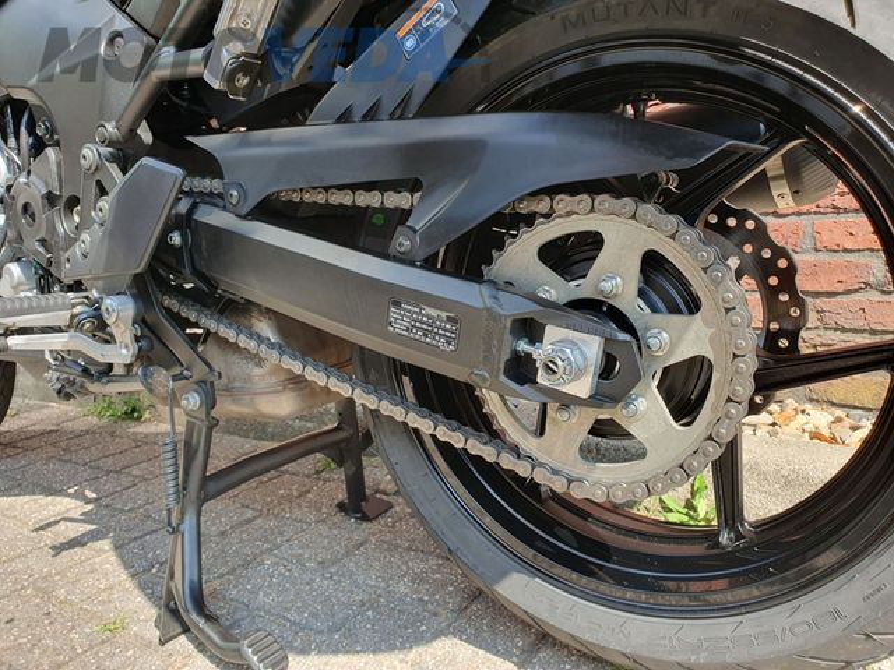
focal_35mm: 26
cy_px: 335
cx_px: 447
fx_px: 671
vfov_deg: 53.1
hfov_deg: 67.3
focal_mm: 4.32
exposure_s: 1/255
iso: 50
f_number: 2.4
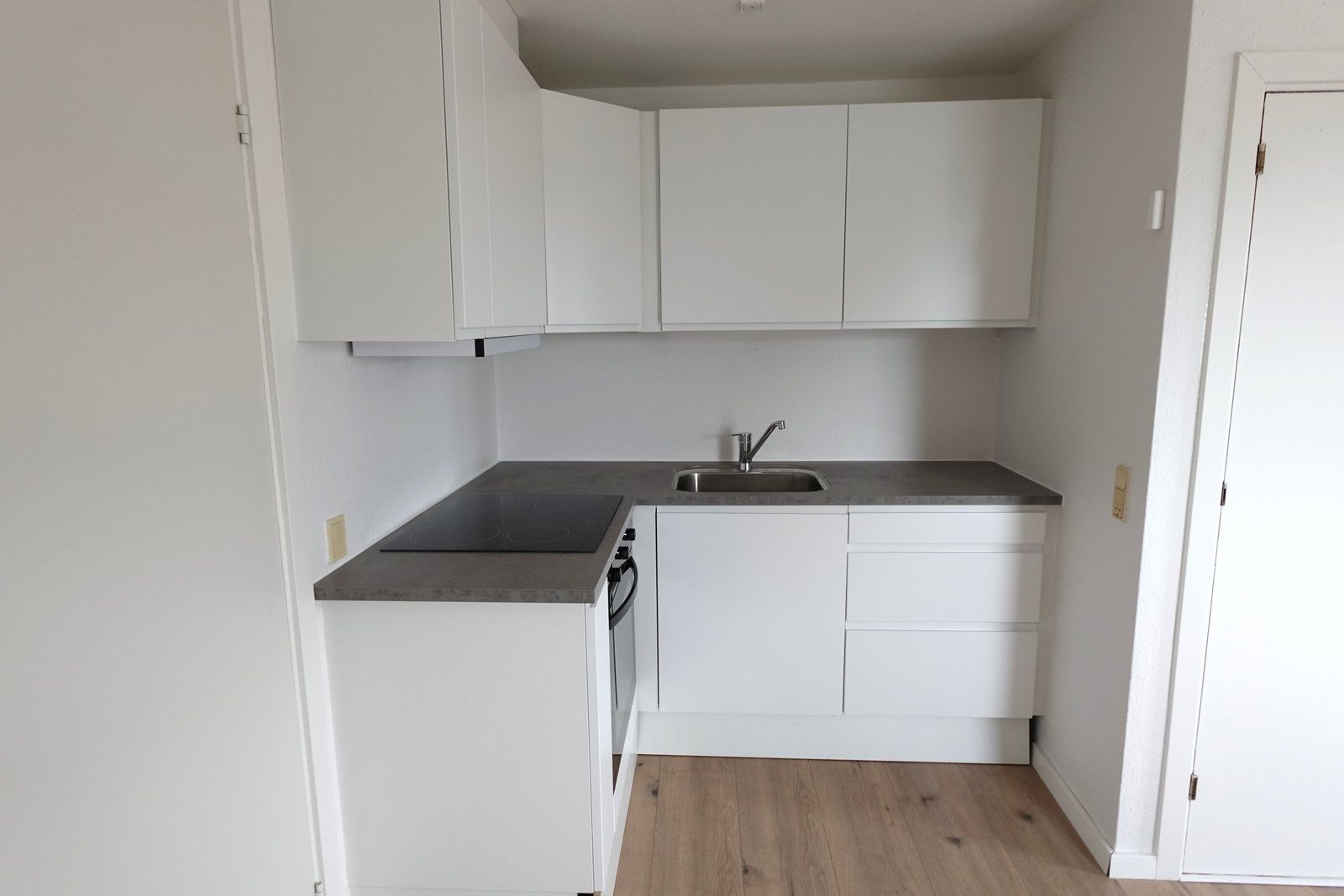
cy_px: 448
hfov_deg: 84.0
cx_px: 672
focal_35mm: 20
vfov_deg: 61.9
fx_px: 747
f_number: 2
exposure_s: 1/80
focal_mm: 7.6
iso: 125
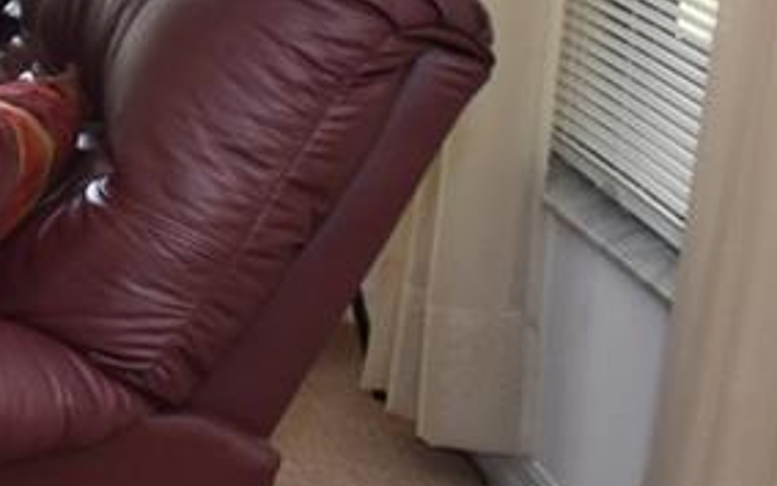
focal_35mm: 99
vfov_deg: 12.2
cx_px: -1126
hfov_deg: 14.0
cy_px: -340
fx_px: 2106
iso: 360
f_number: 4
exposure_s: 1/60
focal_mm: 11.5
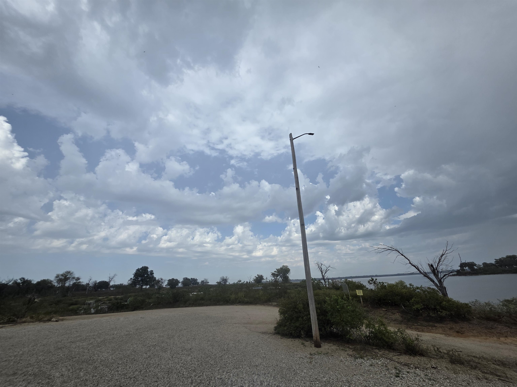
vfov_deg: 89.9
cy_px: 194
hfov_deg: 106.2
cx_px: 258
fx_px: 194
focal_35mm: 13
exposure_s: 1/2497
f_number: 1.9
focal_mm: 2.2
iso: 40
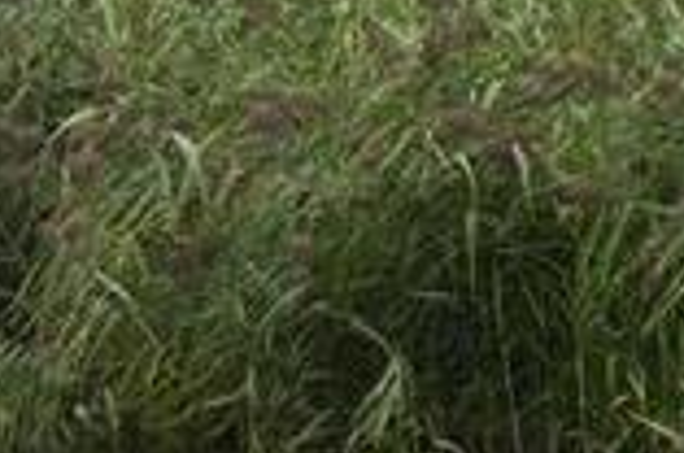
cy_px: -468
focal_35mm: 443
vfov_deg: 3.1
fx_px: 8400
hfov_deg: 4.6
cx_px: -174
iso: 400
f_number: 5.6
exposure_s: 1/320
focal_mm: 70
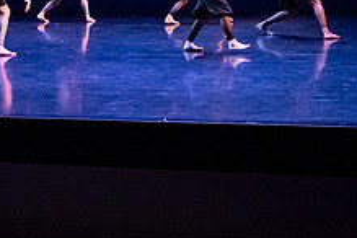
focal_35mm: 90
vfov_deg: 14.7
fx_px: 892
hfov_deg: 22.2
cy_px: -39
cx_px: 55
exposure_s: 1/320
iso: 4000
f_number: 4
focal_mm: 28
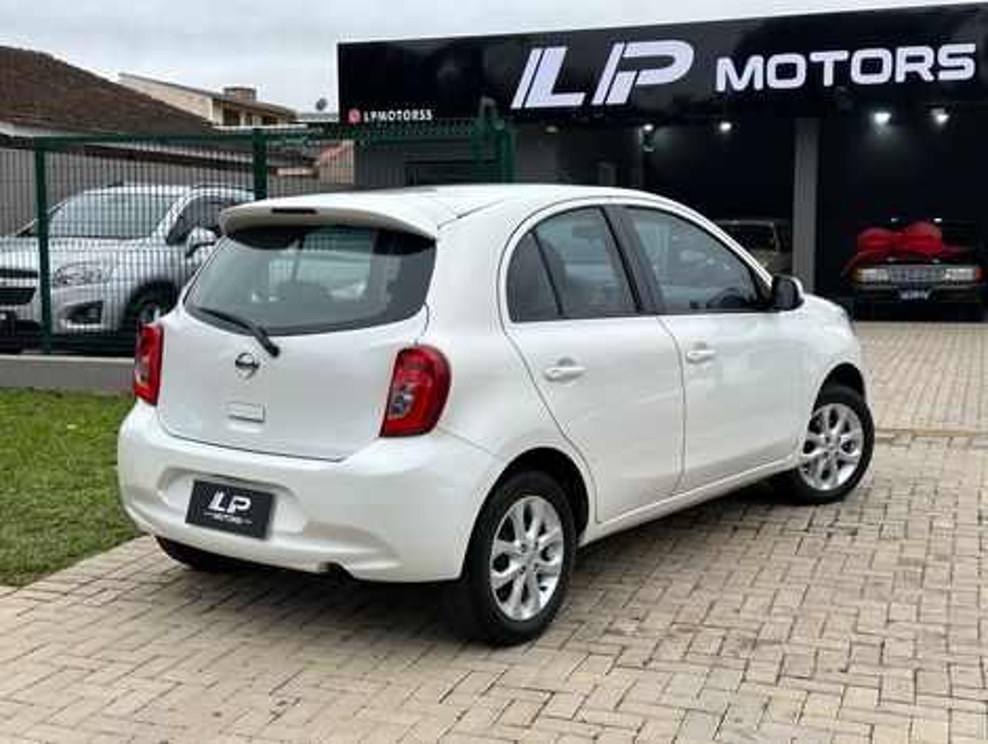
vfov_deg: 30.3
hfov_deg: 39.6
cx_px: 494
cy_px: 372
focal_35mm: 48
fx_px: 1372
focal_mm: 6.86
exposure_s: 1/903
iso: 64
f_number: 1.78
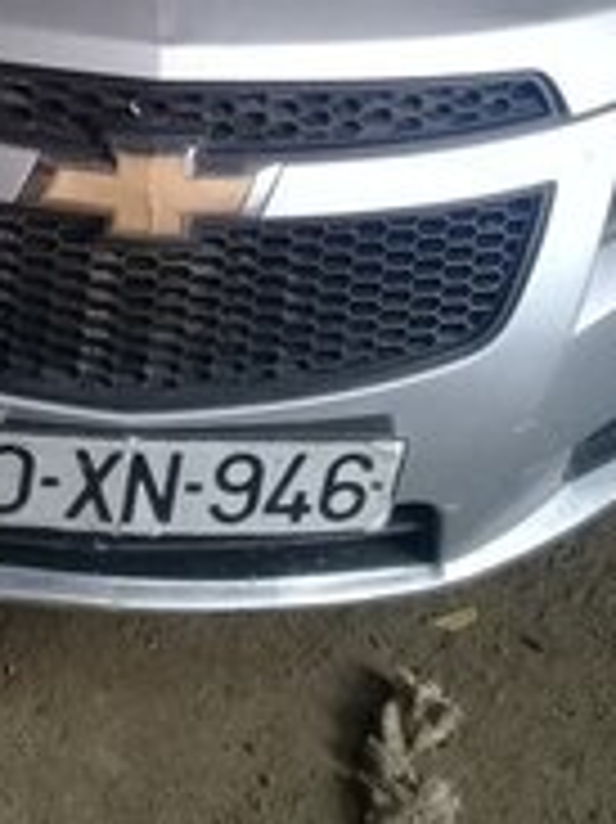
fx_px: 1995
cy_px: -144
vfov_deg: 21.7
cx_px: 13
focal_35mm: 84
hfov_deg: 17.2
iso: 125
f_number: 2.2
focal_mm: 3.3
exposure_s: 1/33
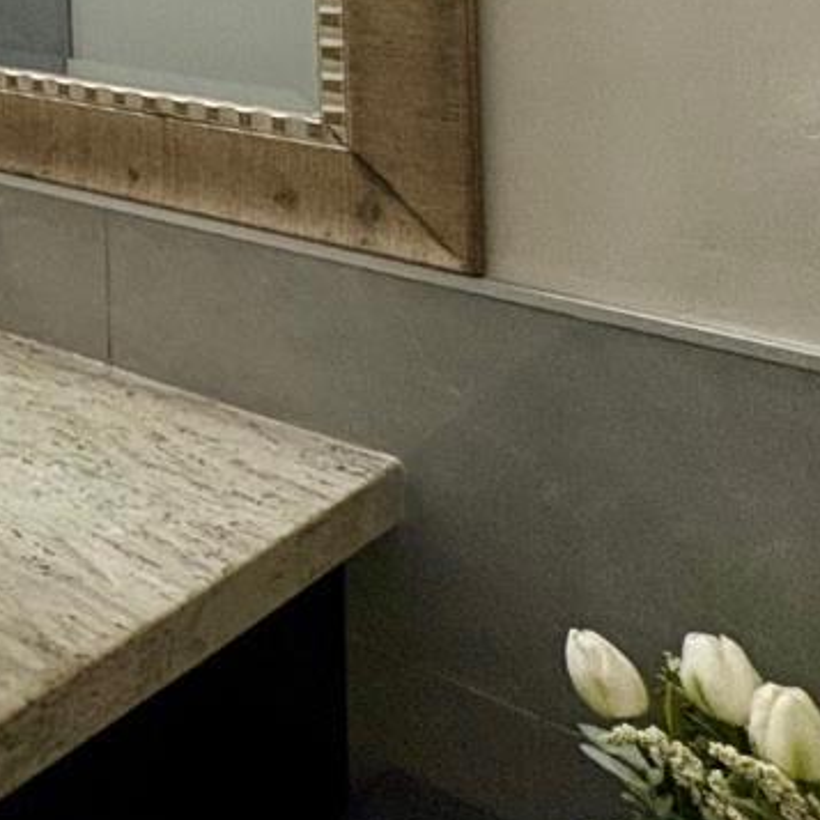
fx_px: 1394
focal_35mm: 52
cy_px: -208
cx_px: -611
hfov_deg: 22.1
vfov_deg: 27.9
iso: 250
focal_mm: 2.22
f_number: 2.2
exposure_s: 1/120
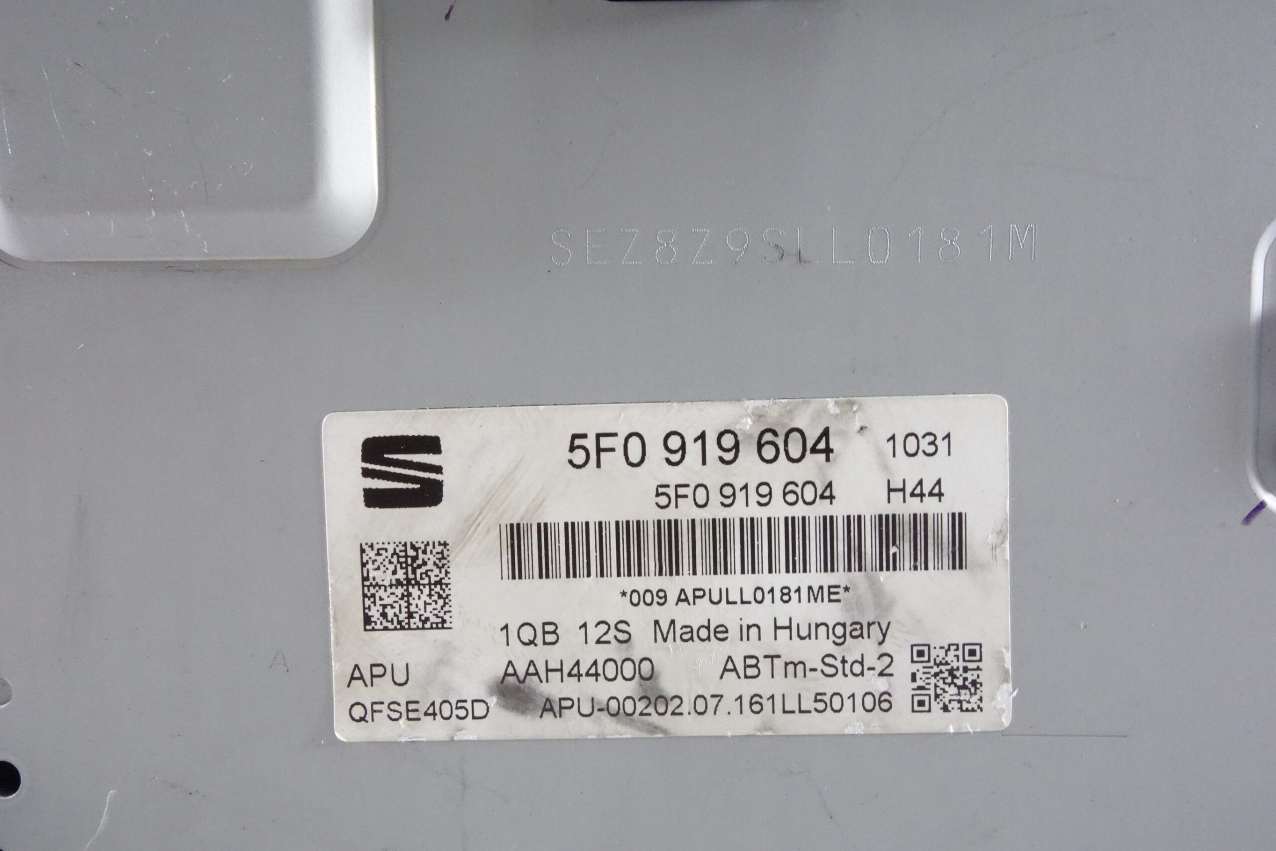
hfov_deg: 65.5
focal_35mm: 28
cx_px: 638
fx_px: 992
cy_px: 426
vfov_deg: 46.4
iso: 3200
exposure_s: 1/30
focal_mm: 10.4
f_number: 11
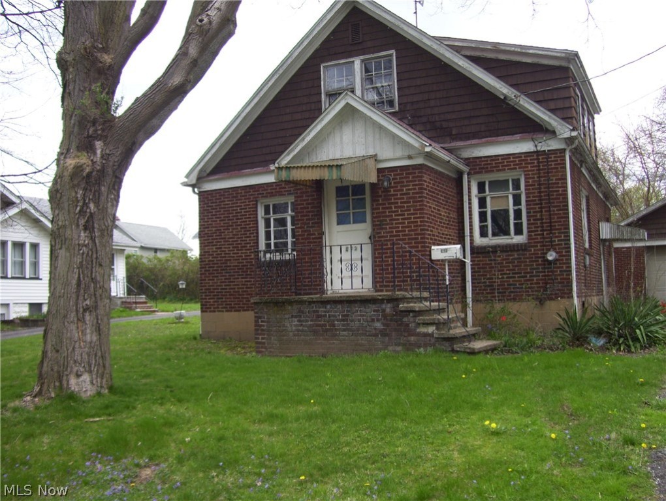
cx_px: 333
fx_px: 694
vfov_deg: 39.7
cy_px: 250
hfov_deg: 51.3
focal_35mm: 36
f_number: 2.7
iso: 80
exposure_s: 1/320
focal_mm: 6
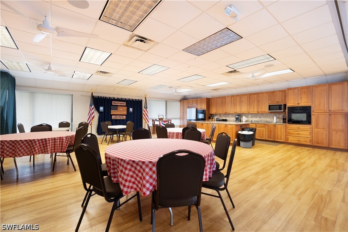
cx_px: 174
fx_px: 145
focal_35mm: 15
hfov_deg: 100.4
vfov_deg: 77.3
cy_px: 116
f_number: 4
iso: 1000
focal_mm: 10
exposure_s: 1/40
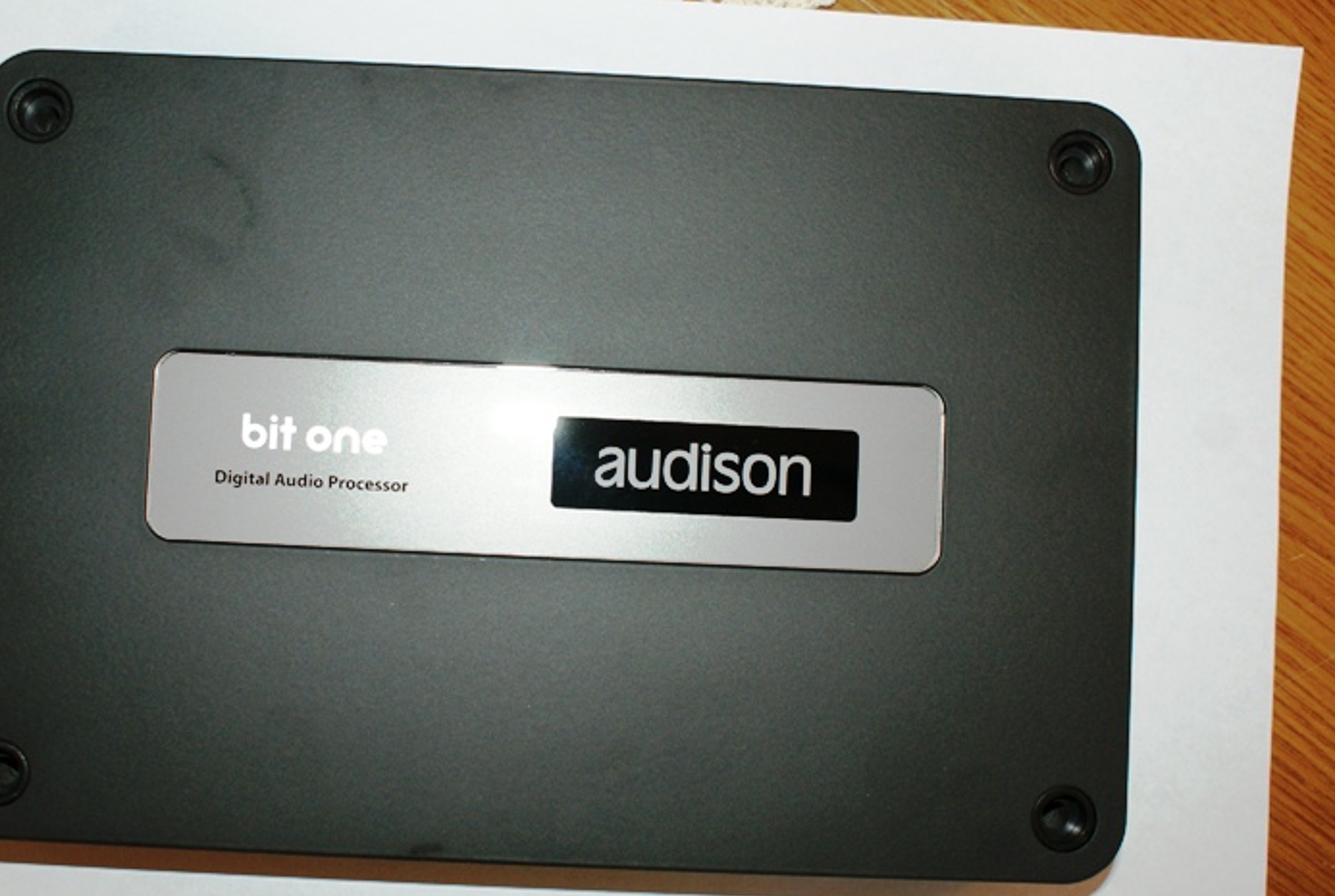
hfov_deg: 43.4
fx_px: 1672
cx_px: 576
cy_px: 484
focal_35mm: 45
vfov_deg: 30.0
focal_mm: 26
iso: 400
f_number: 5.6
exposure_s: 1/60
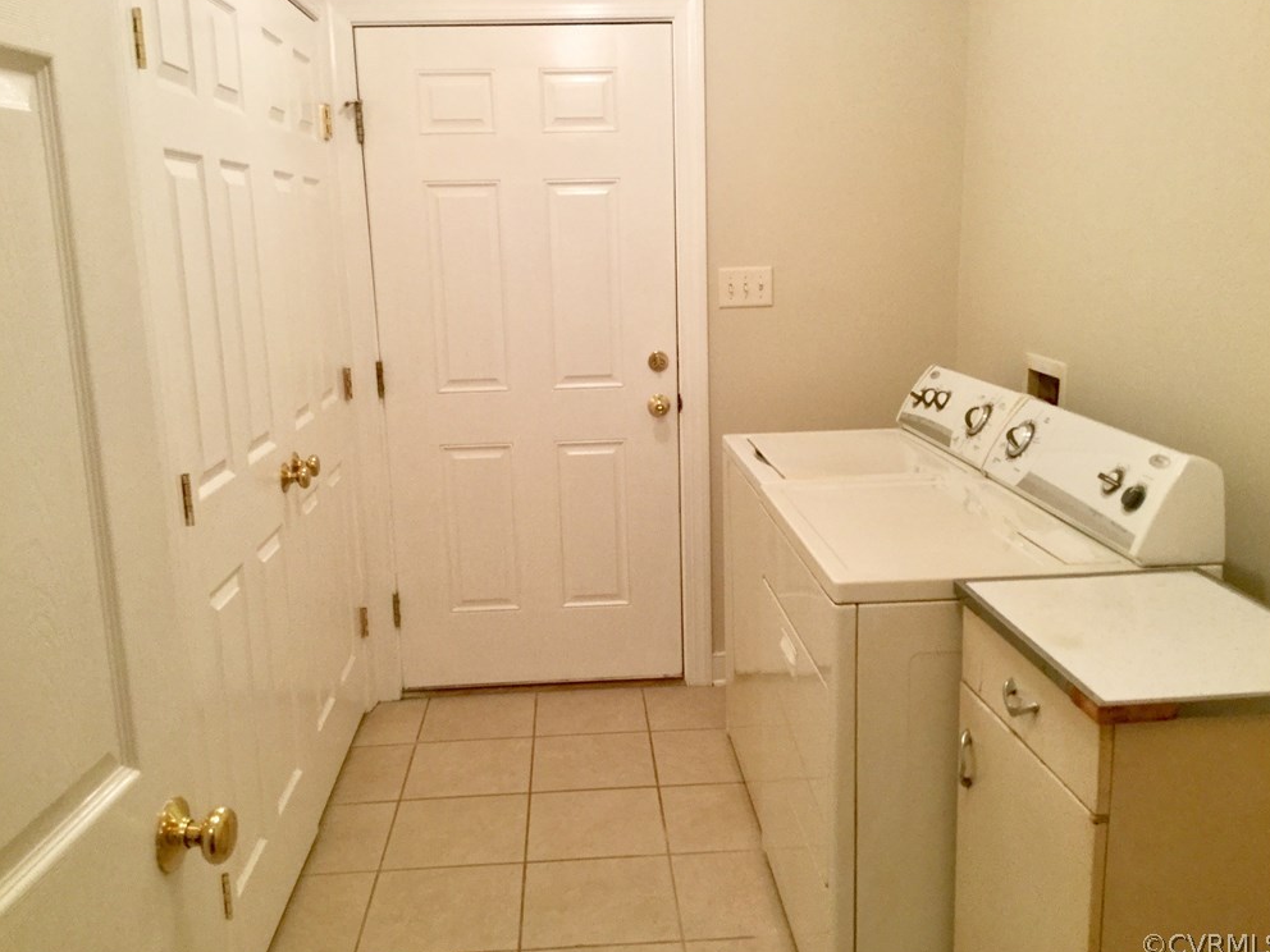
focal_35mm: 32
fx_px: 1174
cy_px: 475
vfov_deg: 44.2
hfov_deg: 56.8
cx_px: 634
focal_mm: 3.3
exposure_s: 1/30
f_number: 2.4
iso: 80
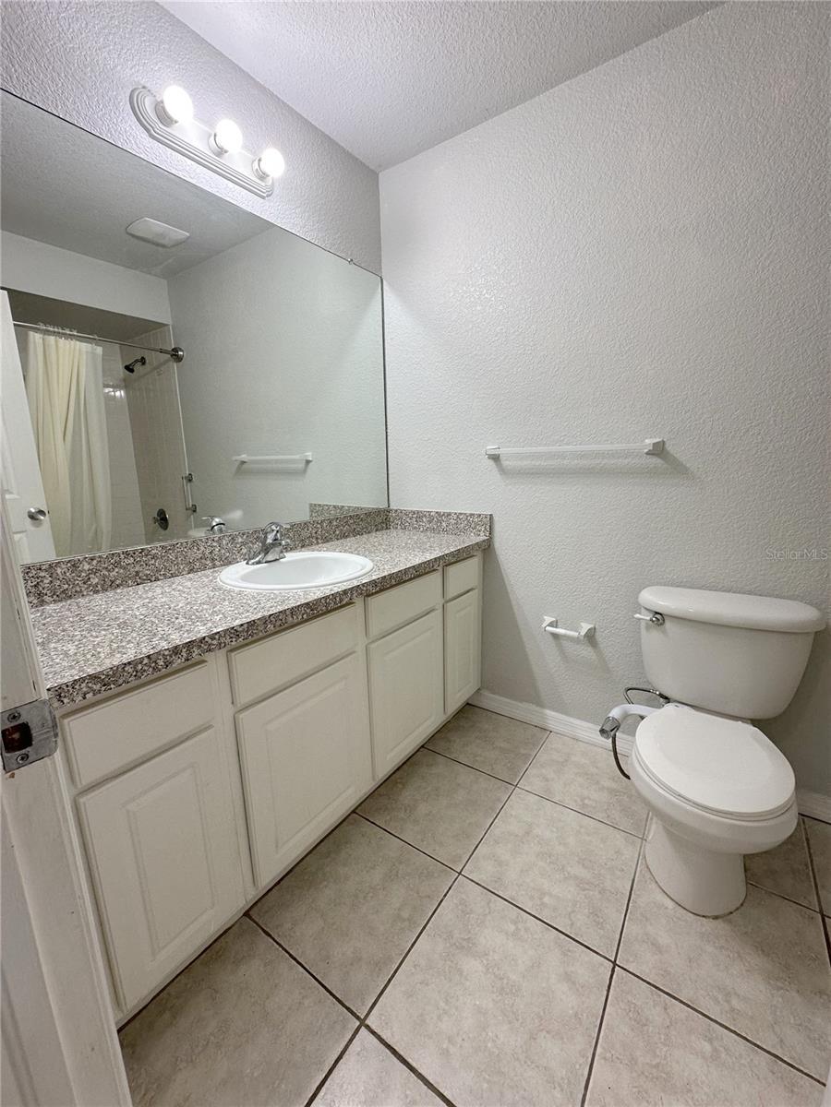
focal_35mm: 14
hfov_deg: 85.7
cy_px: 554
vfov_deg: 102.1
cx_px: 416
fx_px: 448
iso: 125
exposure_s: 1/120
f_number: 2.2
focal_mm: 2.22
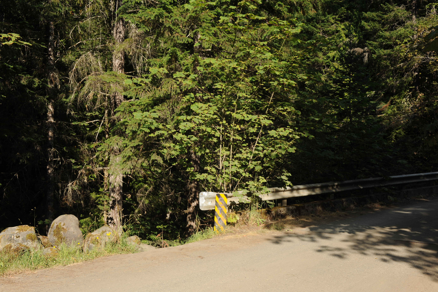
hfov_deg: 54.5
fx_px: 426
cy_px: 146
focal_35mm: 35
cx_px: 219
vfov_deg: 37.8
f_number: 11
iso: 250
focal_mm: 35
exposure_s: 1/200
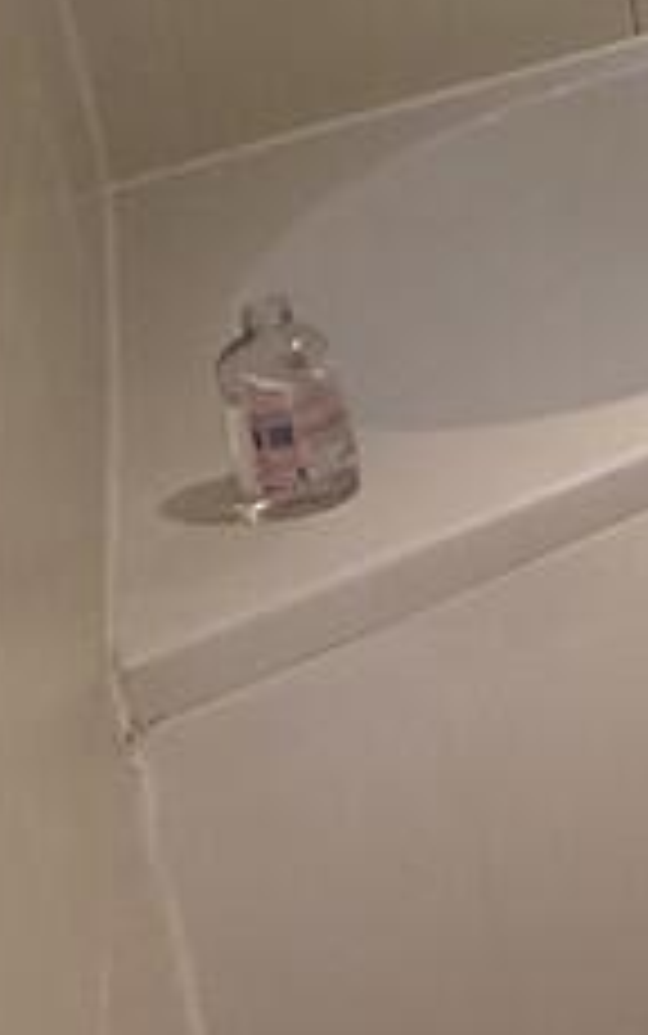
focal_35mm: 66
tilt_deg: -11.6
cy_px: -468
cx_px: 1804
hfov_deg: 12.3
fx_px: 1863
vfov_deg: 24.8
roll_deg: +0.5
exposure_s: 1/50
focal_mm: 2.22
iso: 250
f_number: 2.2
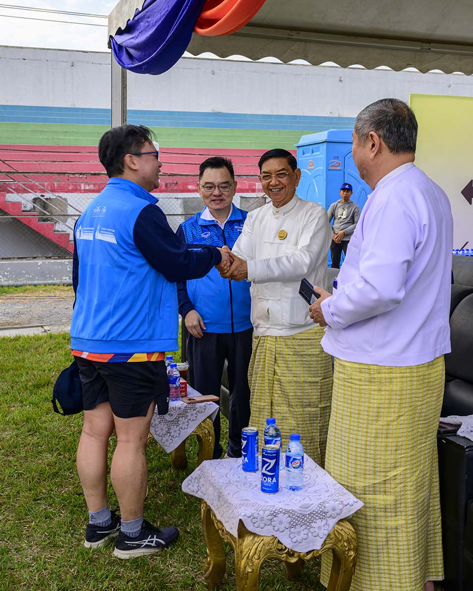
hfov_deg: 35.7
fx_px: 735
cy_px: 266
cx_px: 237
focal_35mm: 42
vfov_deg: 43.8
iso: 110
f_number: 8
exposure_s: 1/60
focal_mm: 37
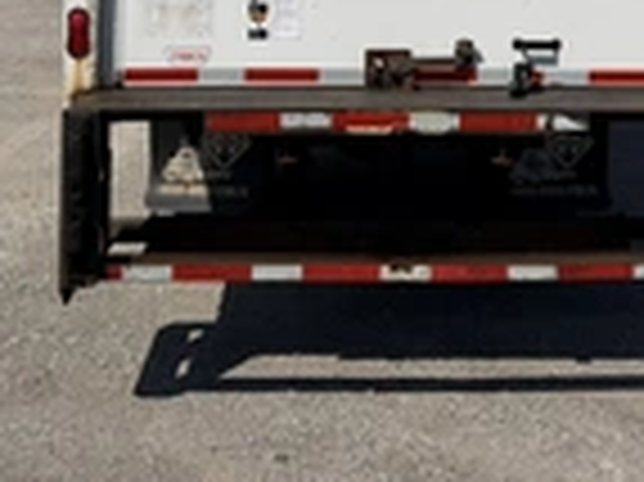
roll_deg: -2.7
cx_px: 414
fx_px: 1245
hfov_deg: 28.8
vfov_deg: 20.4
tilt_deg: +0.6
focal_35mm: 67
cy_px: -113
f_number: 1.78
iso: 80
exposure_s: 1/11905
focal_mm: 6.76
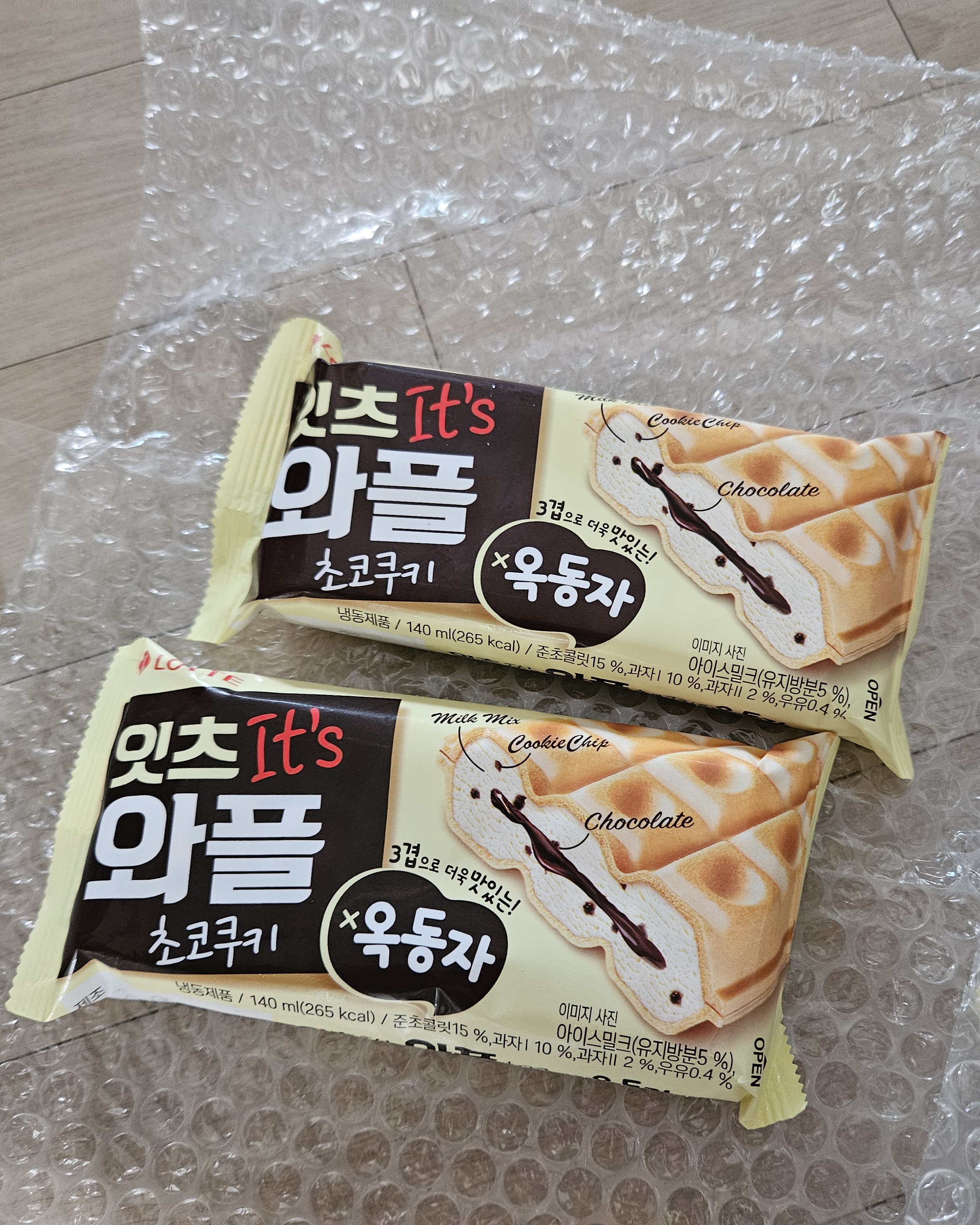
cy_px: 612
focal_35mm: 30
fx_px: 1087
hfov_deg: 48.4
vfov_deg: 58.8
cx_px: 552
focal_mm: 5.4
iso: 640
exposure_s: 1/30
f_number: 1.8
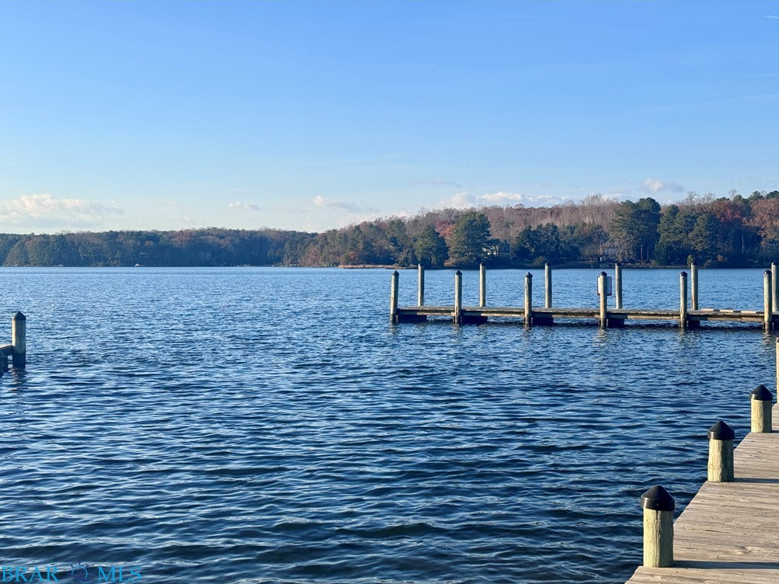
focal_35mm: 49
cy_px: 297
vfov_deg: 29.7
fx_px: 1103
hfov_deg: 38.9
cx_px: 384
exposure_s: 1/3096
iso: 64
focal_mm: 6.76
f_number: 1.78
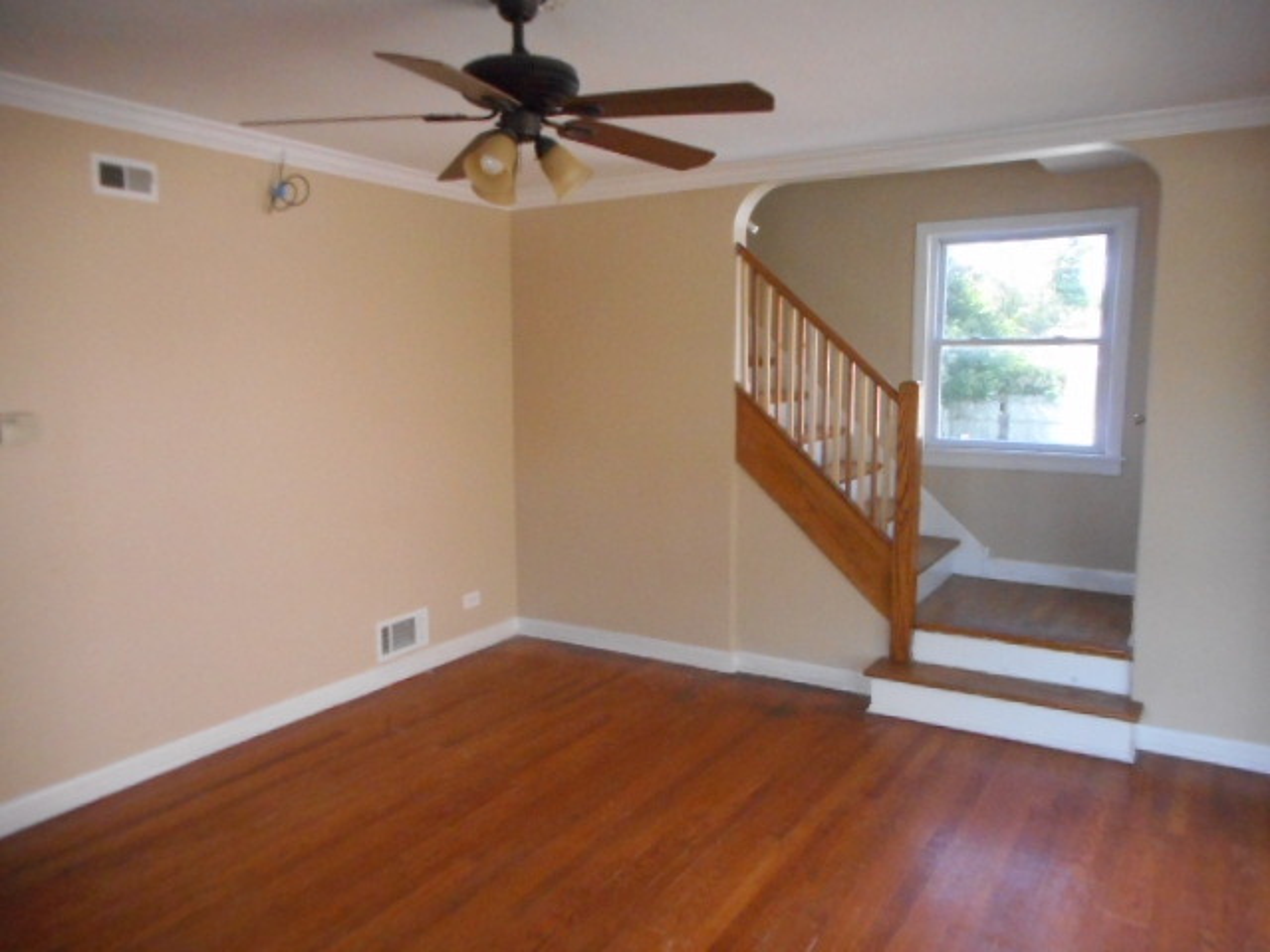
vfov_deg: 54.9
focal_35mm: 25
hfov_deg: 69.4
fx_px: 917
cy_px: 476
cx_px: 635
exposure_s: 1/200
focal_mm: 4.5
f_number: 3.7
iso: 800
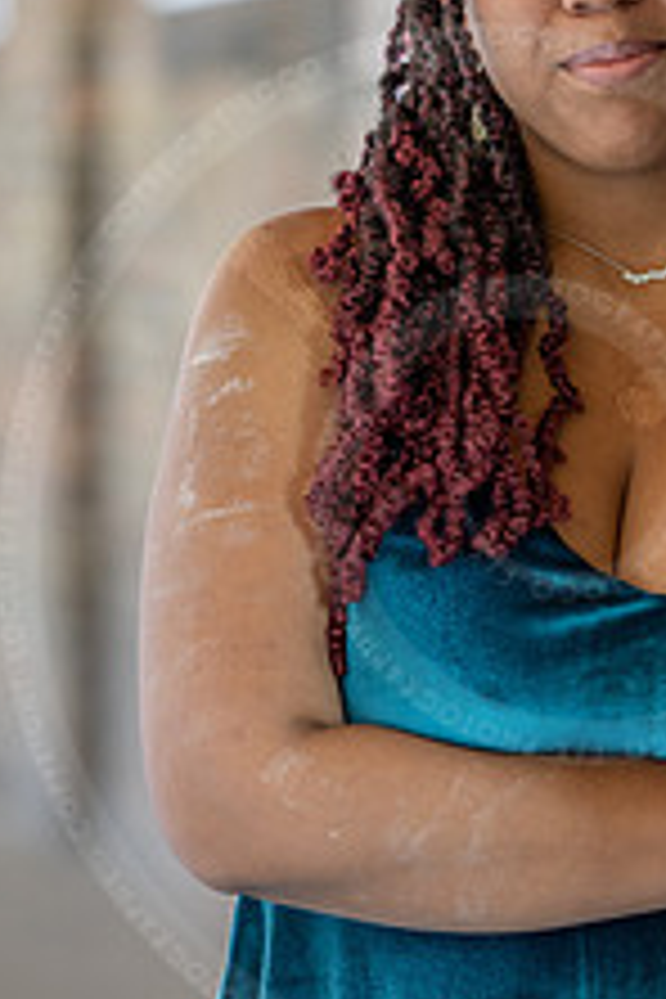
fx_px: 4773
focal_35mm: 172
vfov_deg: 11.9
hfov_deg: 8.0
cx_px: 603
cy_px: 572
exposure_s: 1/100
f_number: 1.8
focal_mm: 85
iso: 500
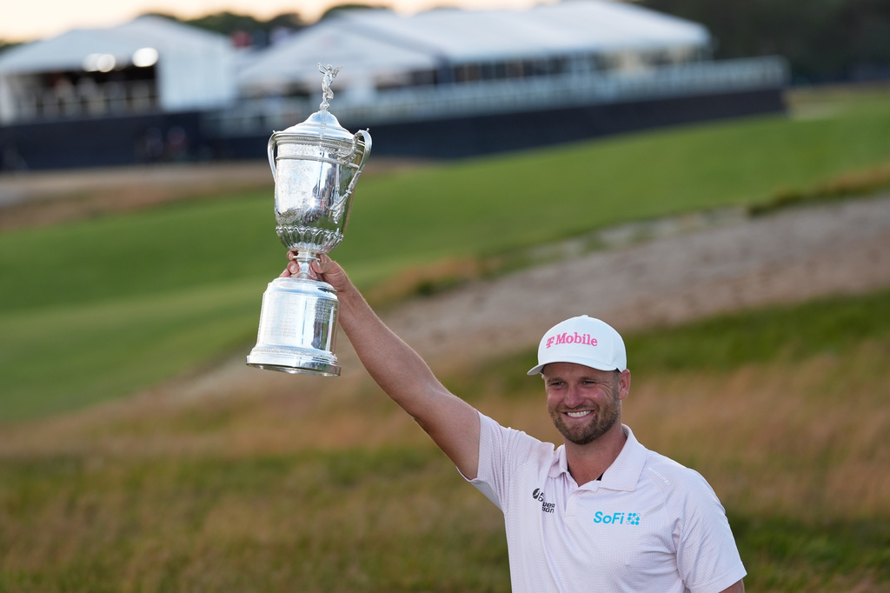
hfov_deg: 10.7
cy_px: 296
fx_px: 4745
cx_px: 445
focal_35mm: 192
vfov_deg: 7.1
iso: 400
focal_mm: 192
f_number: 4.5
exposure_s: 1/640
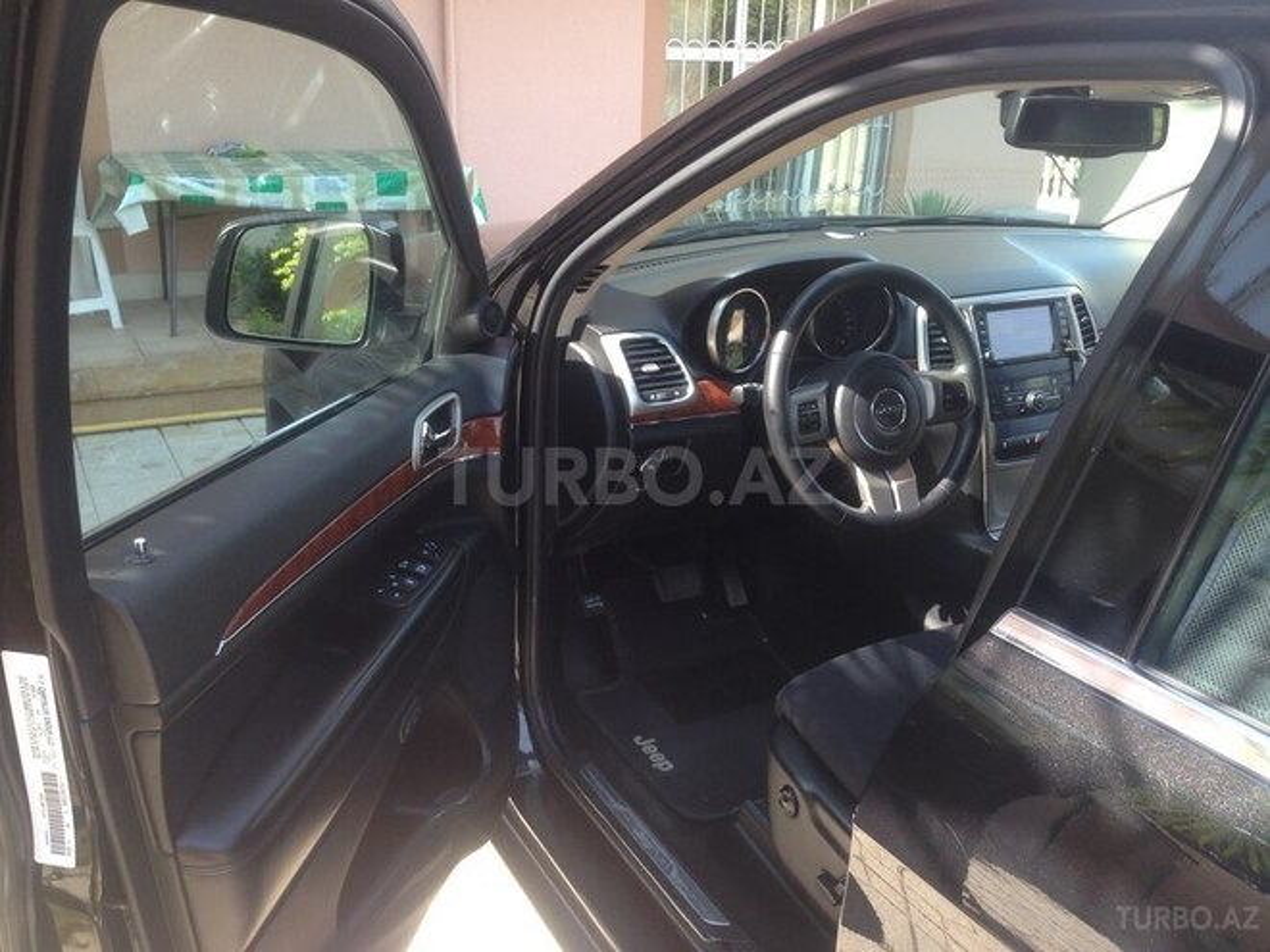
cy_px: 476
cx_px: 635
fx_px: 1211
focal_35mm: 33
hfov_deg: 55.4
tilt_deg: -20.9
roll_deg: -4.1
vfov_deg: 42.9
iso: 50
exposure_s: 1/120
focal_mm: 4.12
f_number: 2.4
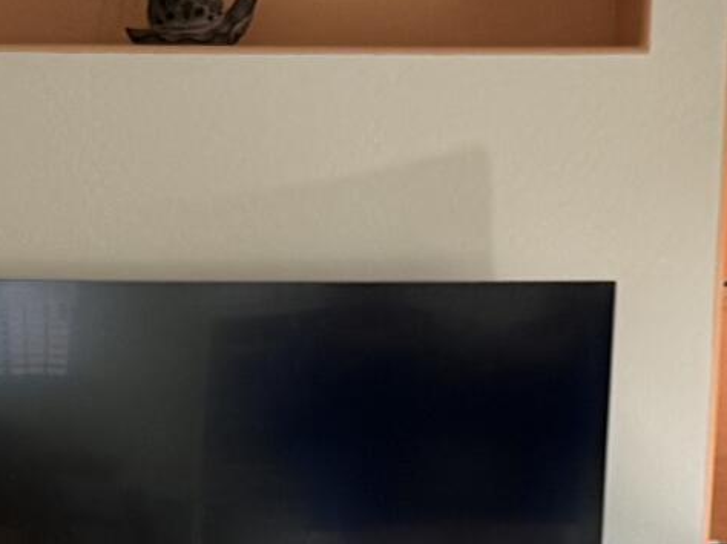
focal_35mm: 152
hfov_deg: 12.9
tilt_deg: -9.9
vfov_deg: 9.1
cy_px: 1103
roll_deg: -0.7
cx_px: 61
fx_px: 3191
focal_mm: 6.76
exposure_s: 1/60
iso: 200
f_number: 1.78
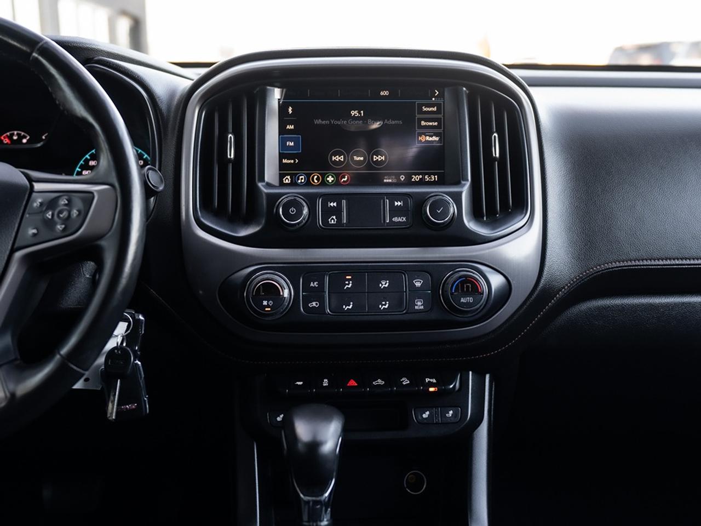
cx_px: 350
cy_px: 222
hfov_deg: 46.9
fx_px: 808
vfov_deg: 36.0
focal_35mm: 40
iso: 320
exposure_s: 1/60
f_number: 2.8
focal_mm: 29
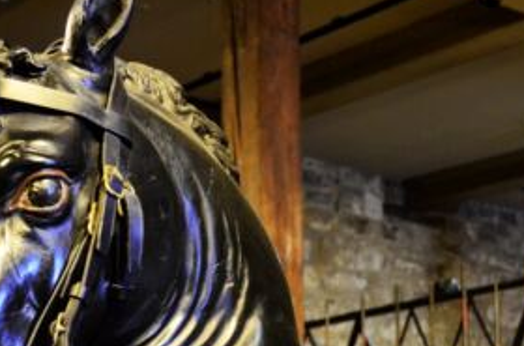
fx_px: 1393
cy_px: 373
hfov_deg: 20.8
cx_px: 39
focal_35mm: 96
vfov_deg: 13.9
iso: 1600
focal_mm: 28
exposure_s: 1/15
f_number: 5.6
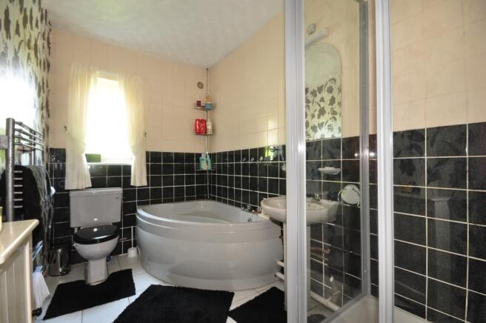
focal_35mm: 15
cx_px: 243
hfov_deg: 100.4
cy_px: 162
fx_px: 202
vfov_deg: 77.2
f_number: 11
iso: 200
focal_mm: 10
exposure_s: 3
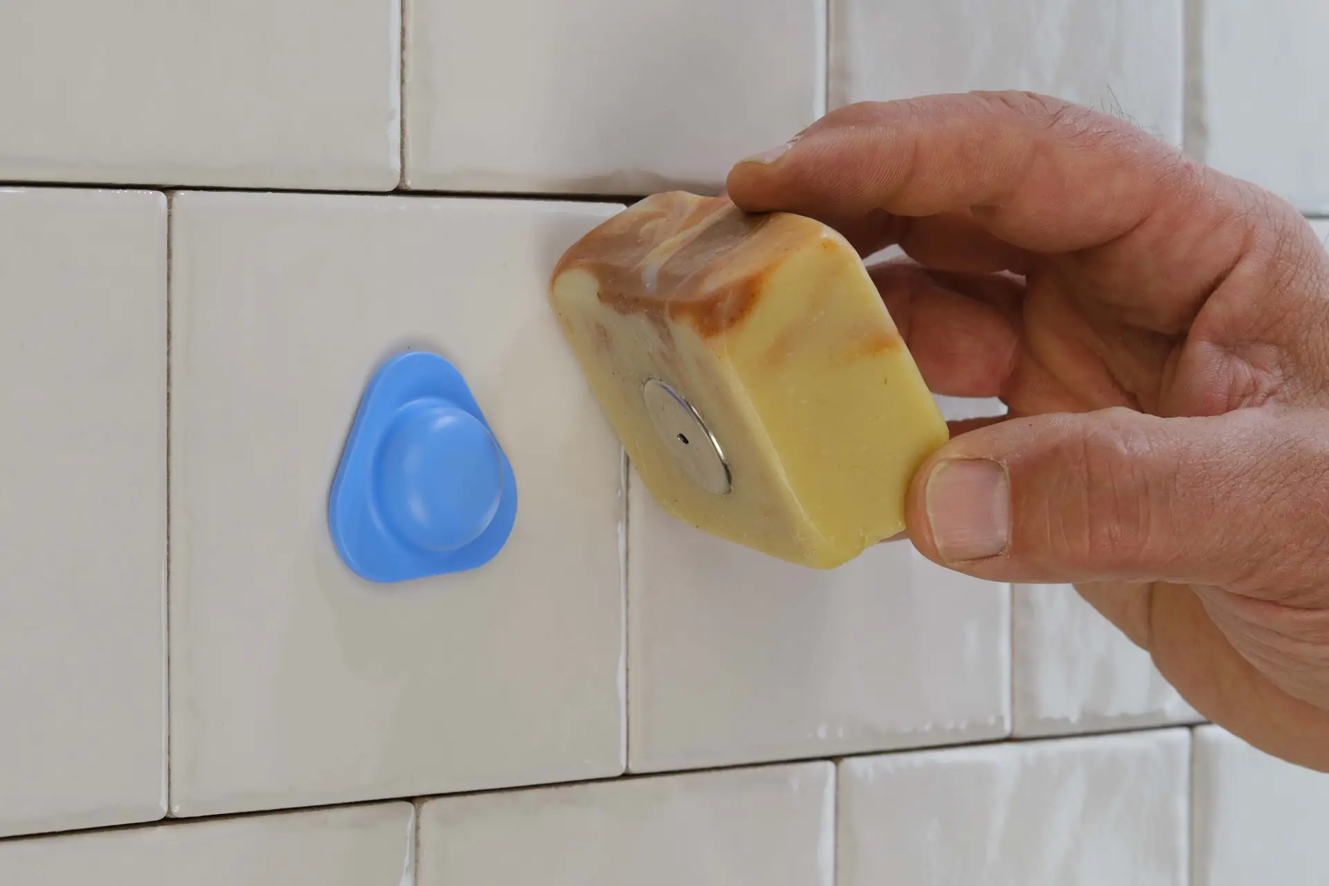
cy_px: 443
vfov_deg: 16.3
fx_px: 3101
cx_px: 664
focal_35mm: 84
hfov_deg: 24.2
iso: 80
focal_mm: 56
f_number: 8
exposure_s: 1/6.5
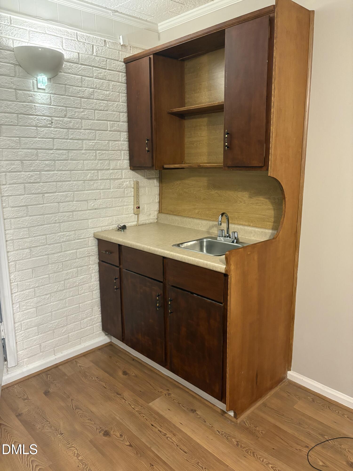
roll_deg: +0.2
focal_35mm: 26
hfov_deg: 53.1
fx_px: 354
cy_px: 236
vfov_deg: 67.3
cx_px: 176
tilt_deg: -10.3
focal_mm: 5.96
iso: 320
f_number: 1.6
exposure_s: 1/40
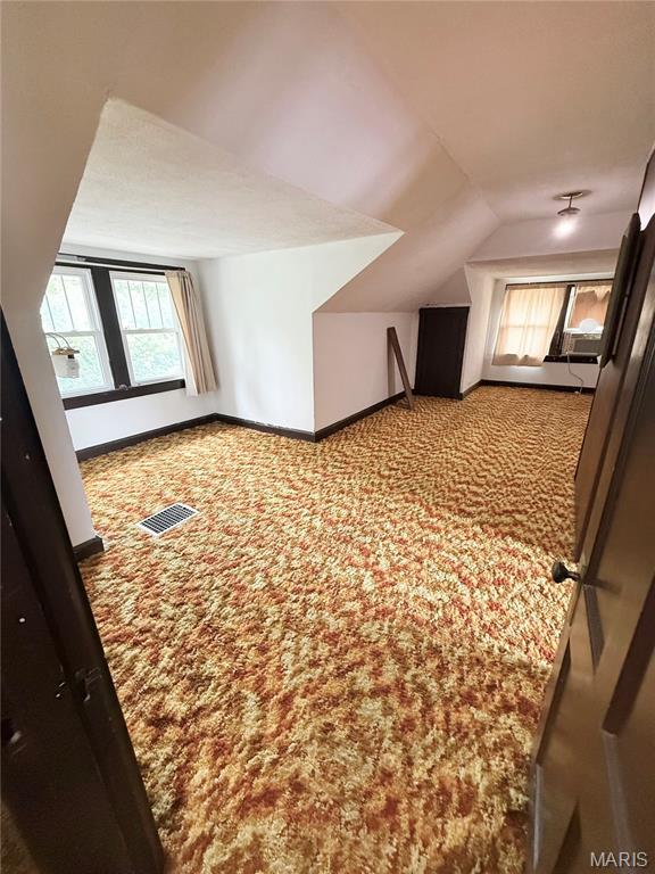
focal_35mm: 14
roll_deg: +0.3
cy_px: 437
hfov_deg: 85.7
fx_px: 353
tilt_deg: -18.2
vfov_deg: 102.1
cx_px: 328
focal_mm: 2.22
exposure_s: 1/60
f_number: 2.2
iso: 500
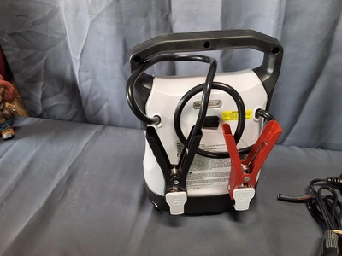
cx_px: 171
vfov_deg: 49.7
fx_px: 277
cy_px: 128
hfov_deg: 63.4
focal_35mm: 28
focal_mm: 2.91
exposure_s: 1/40
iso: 160
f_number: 1.9
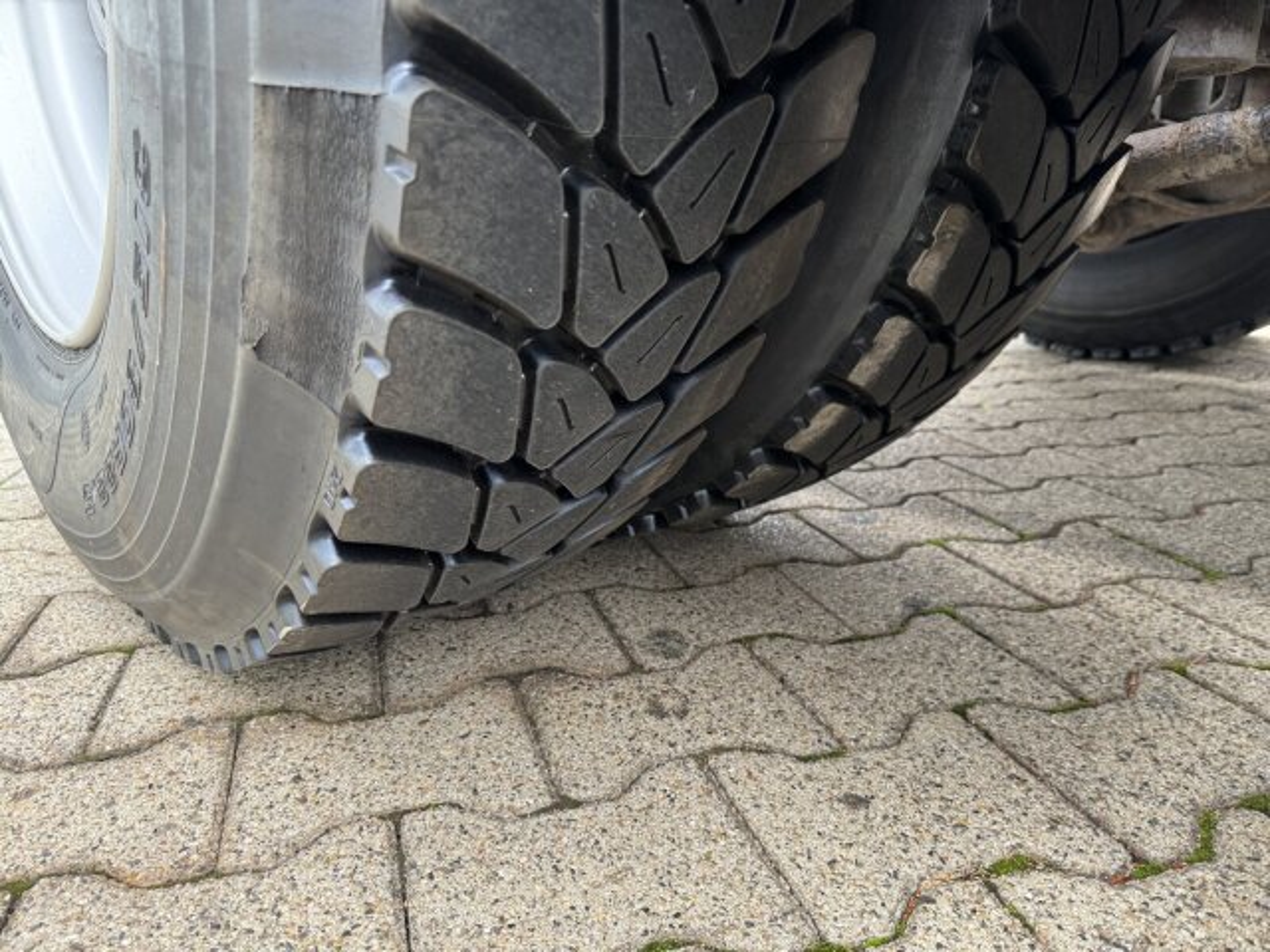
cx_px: 635
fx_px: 881
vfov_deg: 56.8
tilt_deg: -17.1
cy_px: 476
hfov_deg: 71.6
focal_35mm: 24
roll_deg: +2.8
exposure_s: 1/60
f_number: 1.78
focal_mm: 6.86
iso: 250
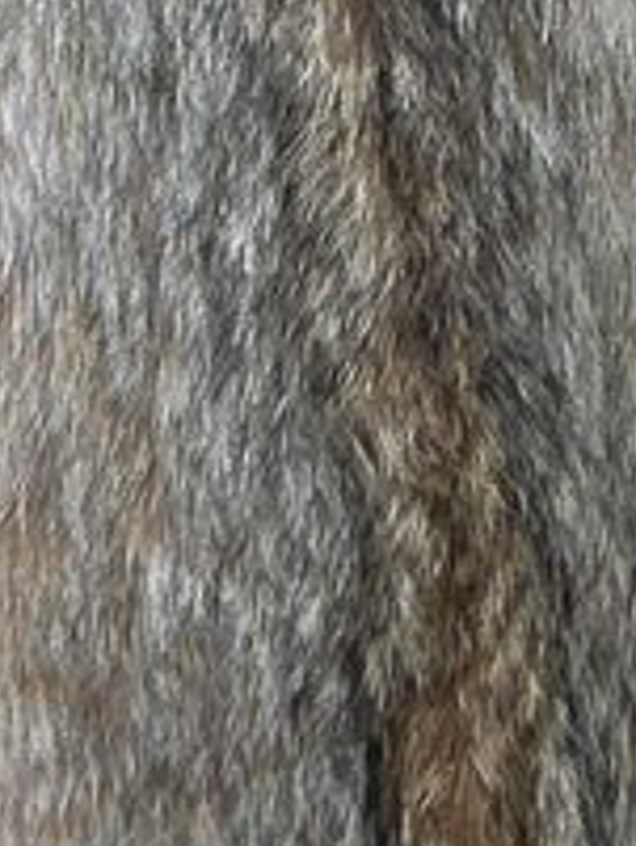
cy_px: -1115
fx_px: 4478
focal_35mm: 183
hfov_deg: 8.1
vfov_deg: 9.7
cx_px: 687
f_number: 1.4
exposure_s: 1/60
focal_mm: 6.5
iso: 80
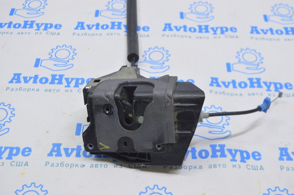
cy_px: 98
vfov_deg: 28.0
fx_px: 392
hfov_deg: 41.1
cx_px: 147
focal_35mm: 48
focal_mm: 32
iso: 400
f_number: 5.6
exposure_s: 1/20
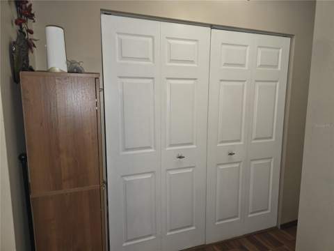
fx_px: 222
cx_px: 167
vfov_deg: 58.9
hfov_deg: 73.9
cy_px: 126
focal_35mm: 23
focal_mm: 6.3
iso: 100
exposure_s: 1/30
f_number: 1.7
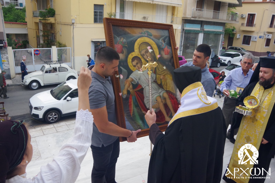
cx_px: 138
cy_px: 92
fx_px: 206
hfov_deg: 67.4
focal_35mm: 27
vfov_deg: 47.9
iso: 21
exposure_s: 1/100
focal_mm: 18
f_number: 8
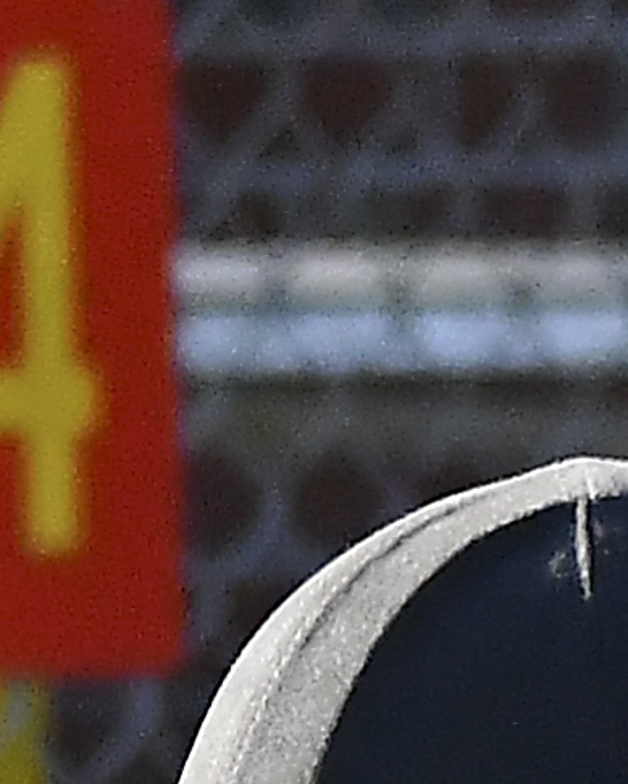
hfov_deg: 1.2
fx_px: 29938
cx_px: -1293
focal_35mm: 1289
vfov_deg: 1.5
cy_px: 2831
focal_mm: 80
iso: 2800
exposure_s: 1/8000
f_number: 4.8
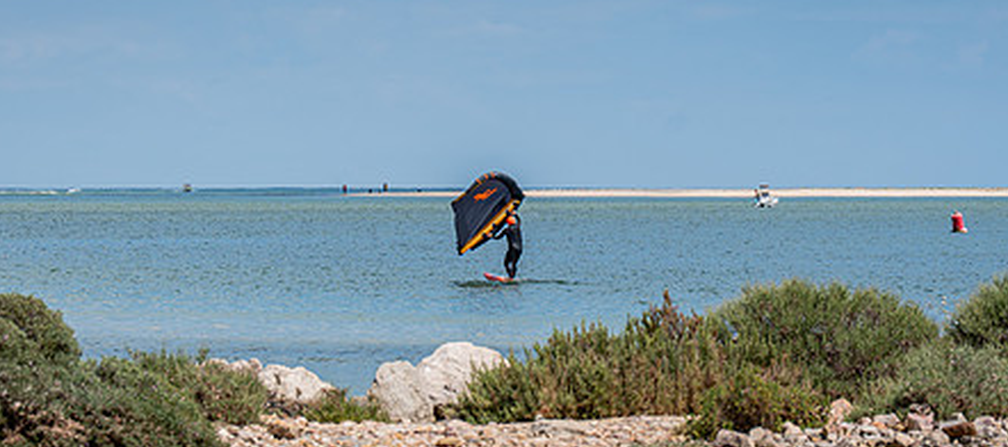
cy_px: 196
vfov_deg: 3.4
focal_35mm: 298
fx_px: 7594
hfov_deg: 7.6
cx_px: 491
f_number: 6.3
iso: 100
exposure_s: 1/1000
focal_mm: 200
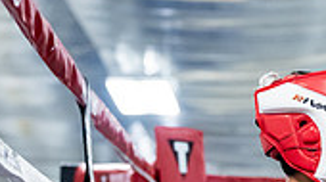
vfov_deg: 6.5
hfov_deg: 11.8
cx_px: 407
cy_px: 363
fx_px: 1545
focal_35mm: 179
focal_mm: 50
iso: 4000
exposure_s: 1/800
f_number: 2.2
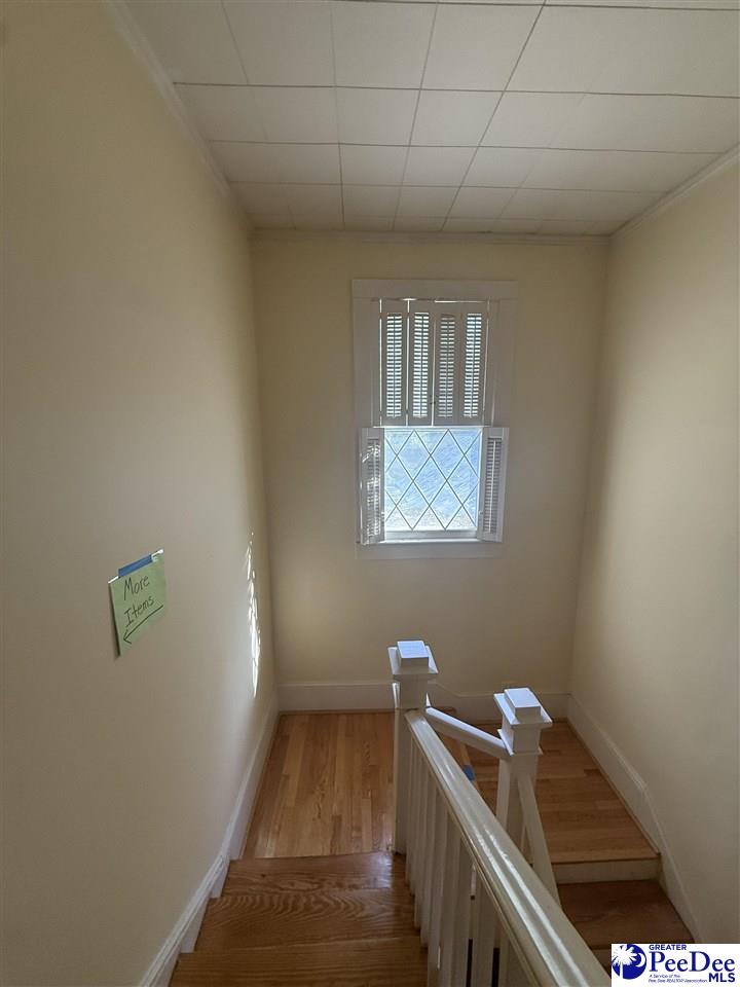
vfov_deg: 102.1
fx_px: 399
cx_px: 370
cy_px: 494
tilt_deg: -9.5
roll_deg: +0.5
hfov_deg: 85.7
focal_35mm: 14
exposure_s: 1/120
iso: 200
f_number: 2.2
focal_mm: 2.22
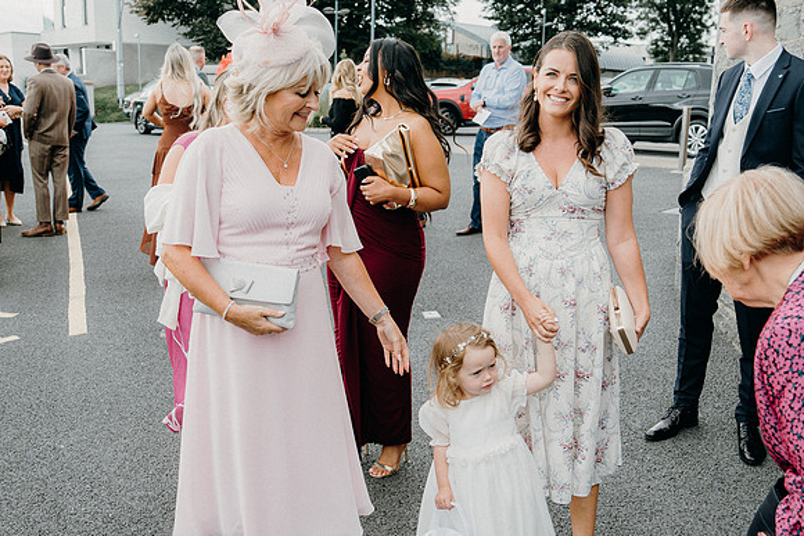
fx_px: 804
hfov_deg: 53.1
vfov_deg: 36.9
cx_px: 402
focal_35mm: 36
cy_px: 268
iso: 125
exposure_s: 1/200
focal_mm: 24
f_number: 3.5
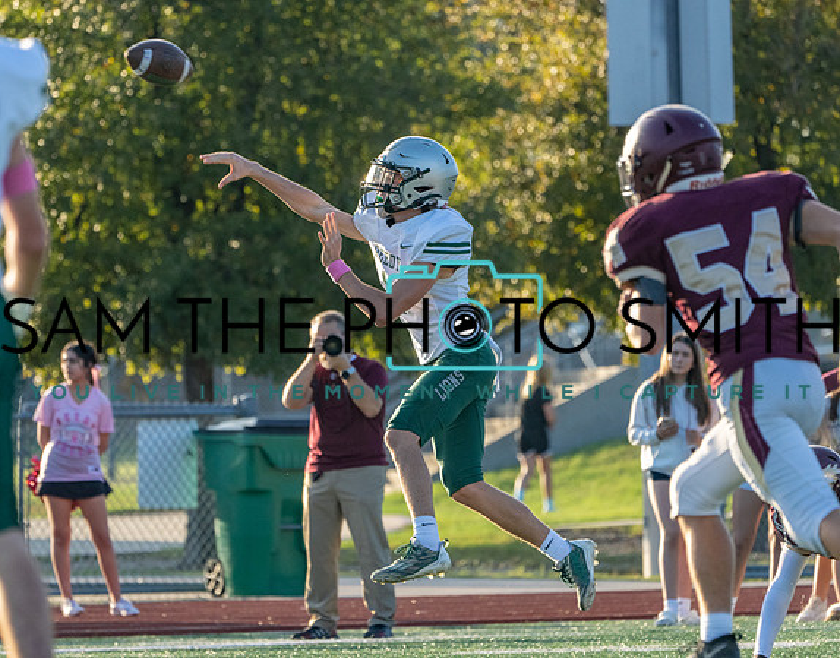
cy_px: 370
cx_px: 379
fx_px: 13329
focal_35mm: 540
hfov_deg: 3.6
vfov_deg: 2.8
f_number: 8
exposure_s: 1/1250
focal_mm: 400
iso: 1600
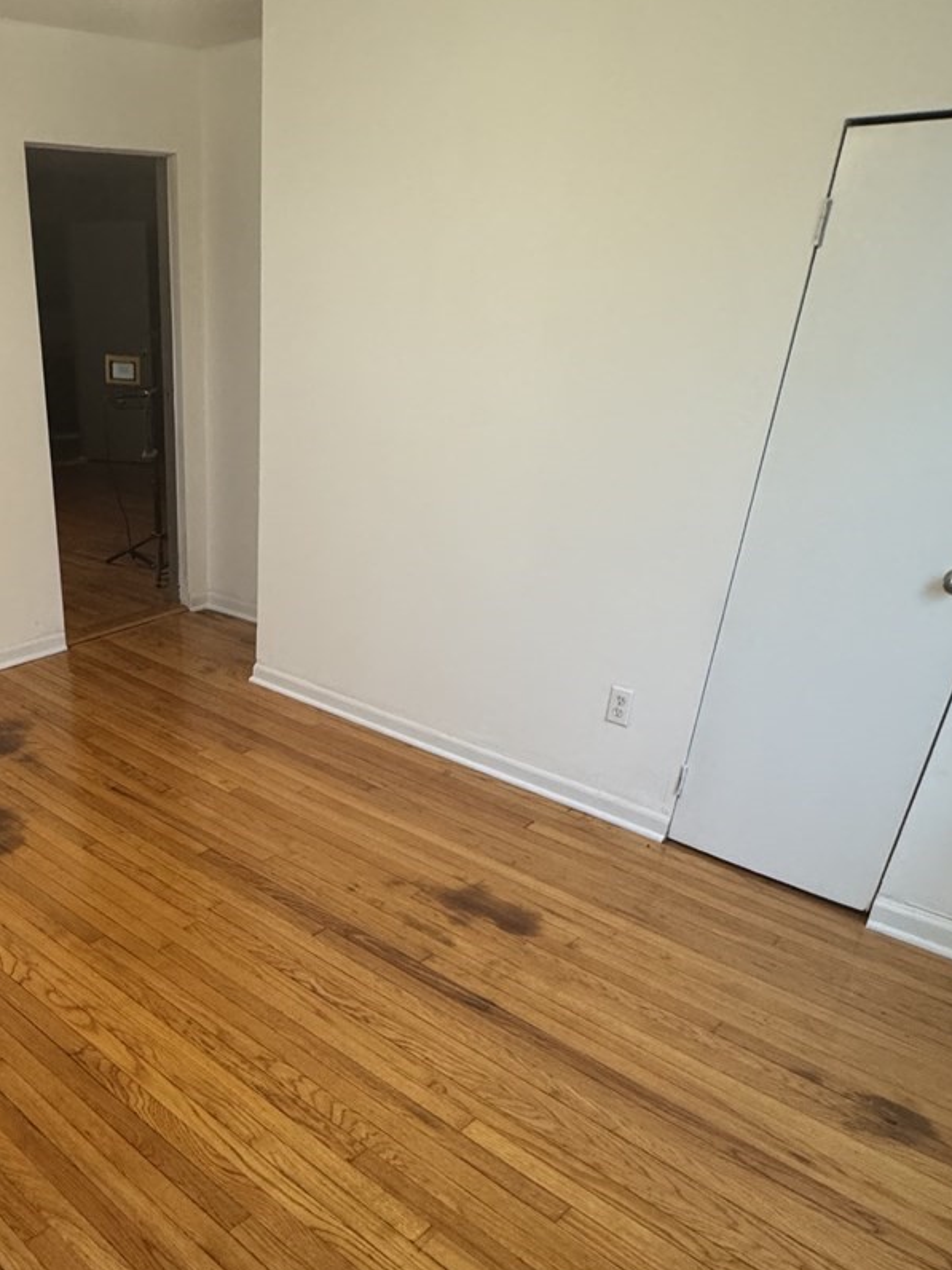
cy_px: 806
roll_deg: +1.2
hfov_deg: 49.1
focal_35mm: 27
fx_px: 990
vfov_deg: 64.2
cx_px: 228
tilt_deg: -28.8
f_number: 2.2
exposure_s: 1/60
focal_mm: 2.22
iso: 400
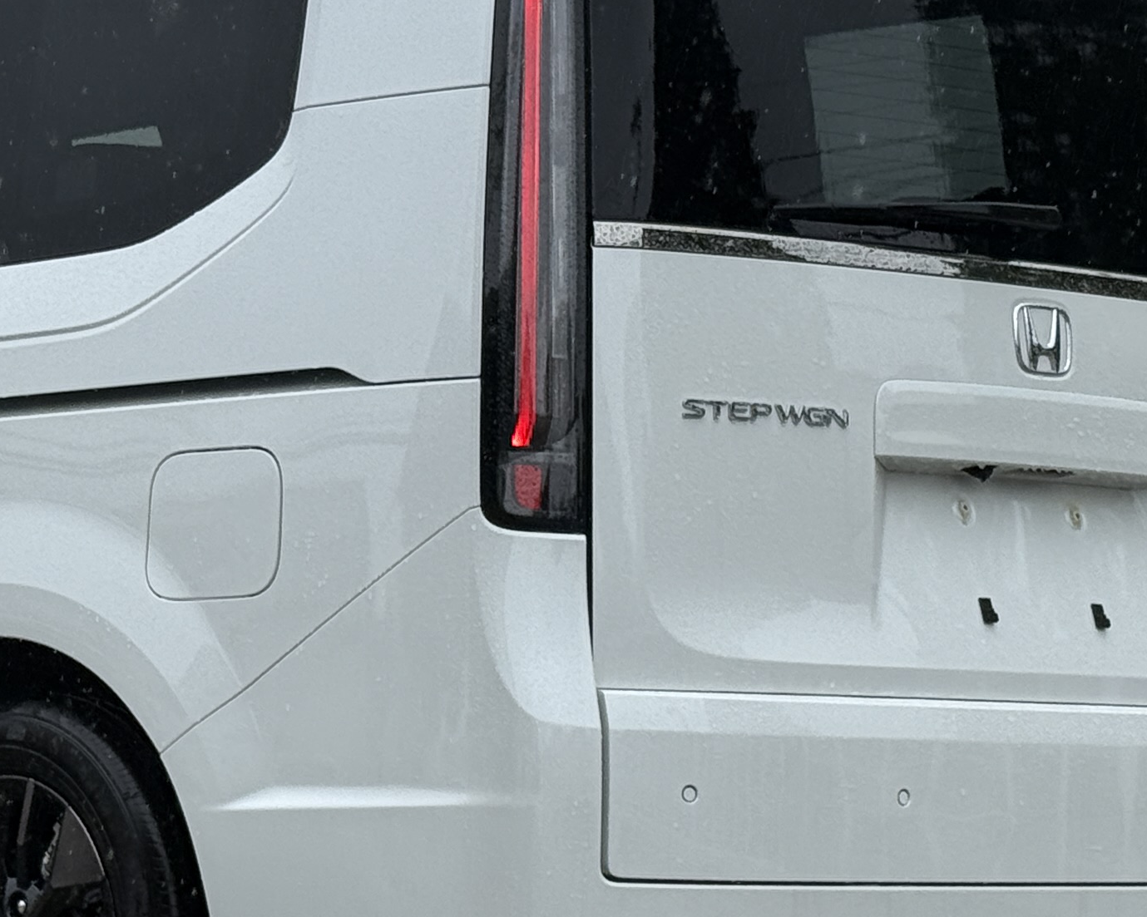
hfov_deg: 13.9
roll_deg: +0.7
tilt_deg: +2.8
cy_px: 465
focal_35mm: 137
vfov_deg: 11.3
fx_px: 4650
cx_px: 99
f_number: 1.78
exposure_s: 1/1429
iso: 64
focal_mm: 6.76
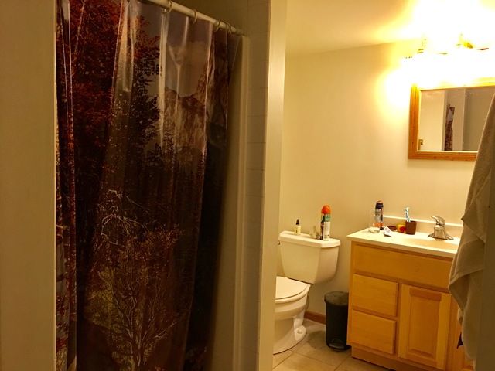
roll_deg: -2.7
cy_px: 186
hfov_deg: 61.7
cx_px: 248
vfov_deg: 48.2
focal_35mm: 29
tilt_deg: -5.4
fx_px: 415
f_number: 2.2
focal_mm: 4.15
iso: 100
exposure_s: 1/10
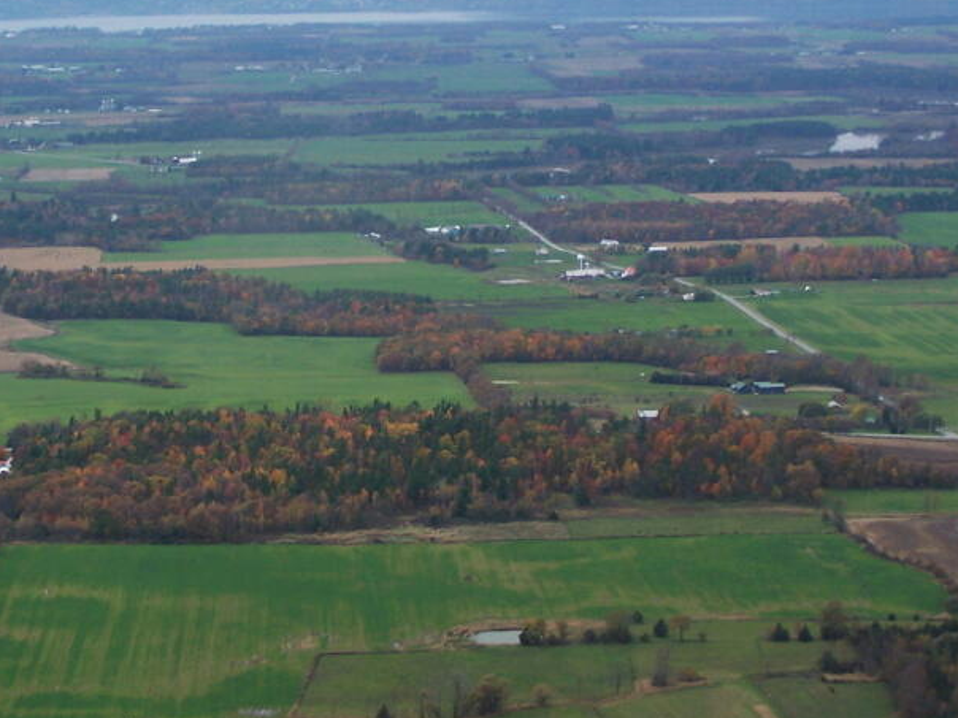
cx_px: 339
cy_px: 192
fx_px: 2768
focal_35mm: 100
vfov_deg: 14.7
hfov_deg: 19.6
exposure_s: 1/640
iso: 80
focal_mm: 9.8
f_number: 3.1
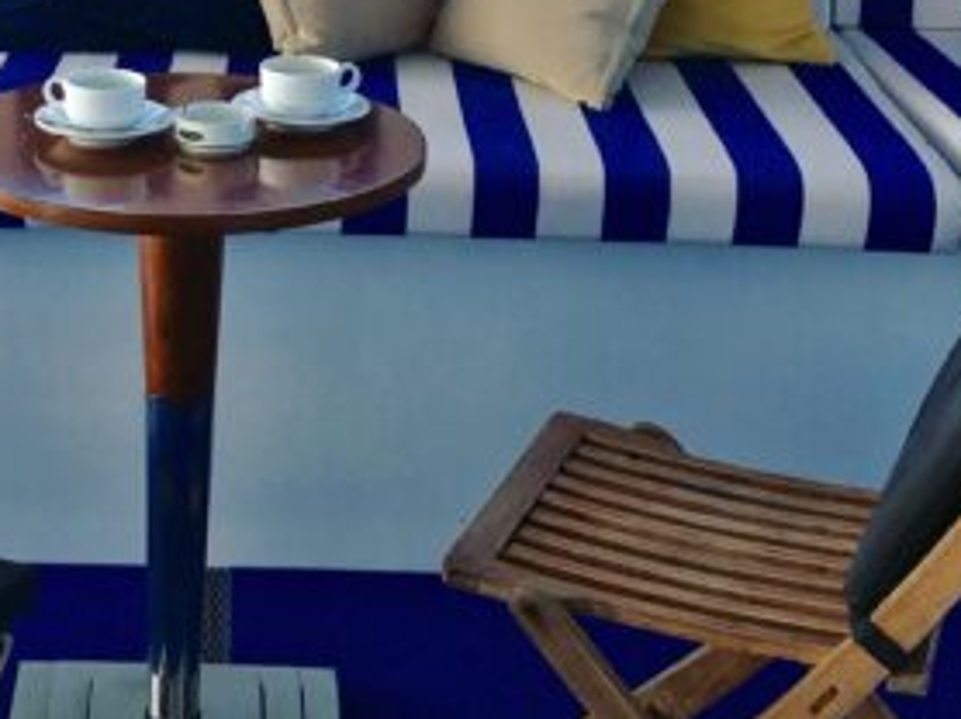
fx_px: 2219
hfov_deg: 24.0
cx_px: 180
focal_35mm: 80
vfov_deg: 17.7
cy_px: -105
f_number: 2.2
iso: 25
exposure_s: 1/785
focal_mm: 4.15
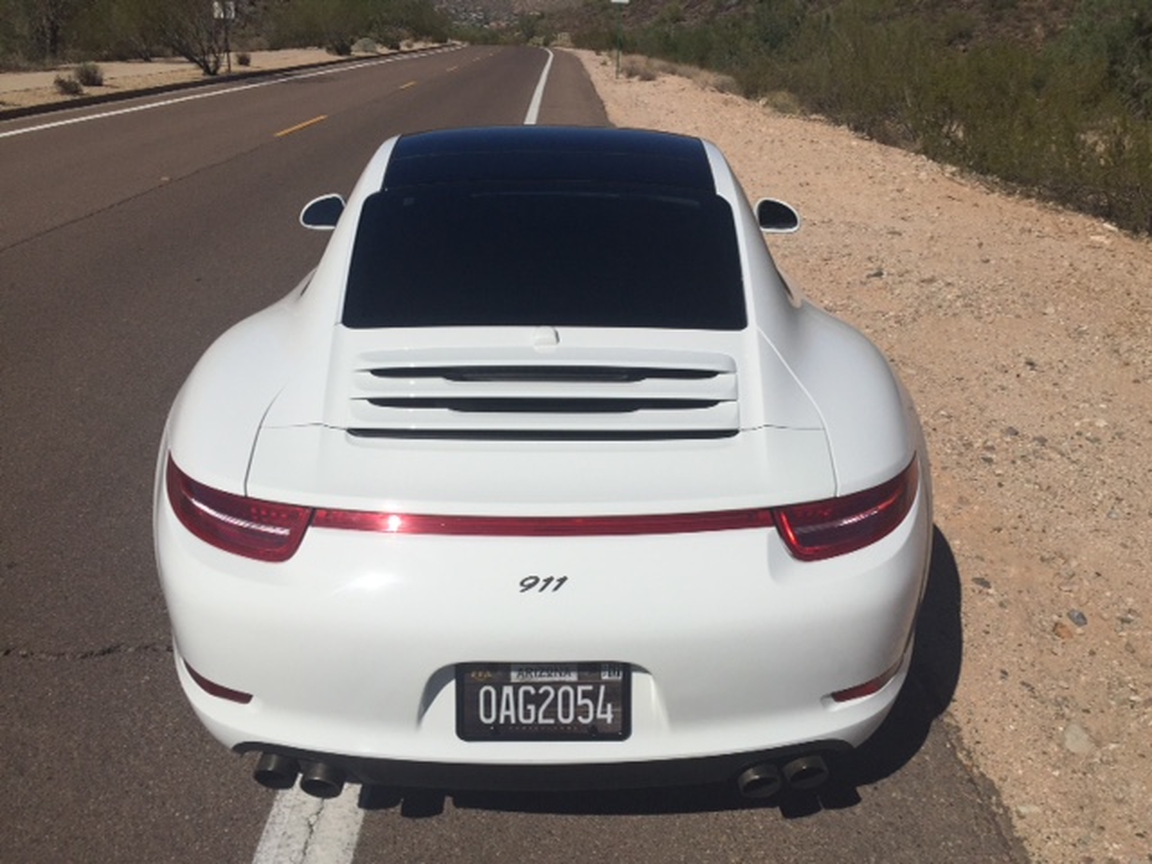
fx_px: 965
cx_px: 576
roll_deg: -1.9
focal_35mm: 29
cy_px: 432
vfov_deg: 48.2
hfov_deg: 61.7
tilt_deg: -21.0
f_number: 2.2
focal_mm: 4.15
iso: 32
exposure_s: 1/7937
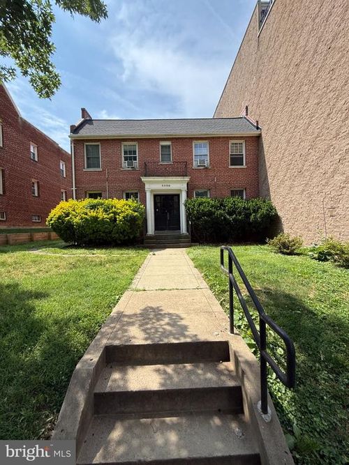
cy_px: 232
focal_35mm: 14
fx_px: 188
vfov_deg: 102.1
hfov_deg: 85.7
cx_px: 174
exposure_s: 1/1105
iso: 50
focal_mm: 2.22
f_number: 2.2
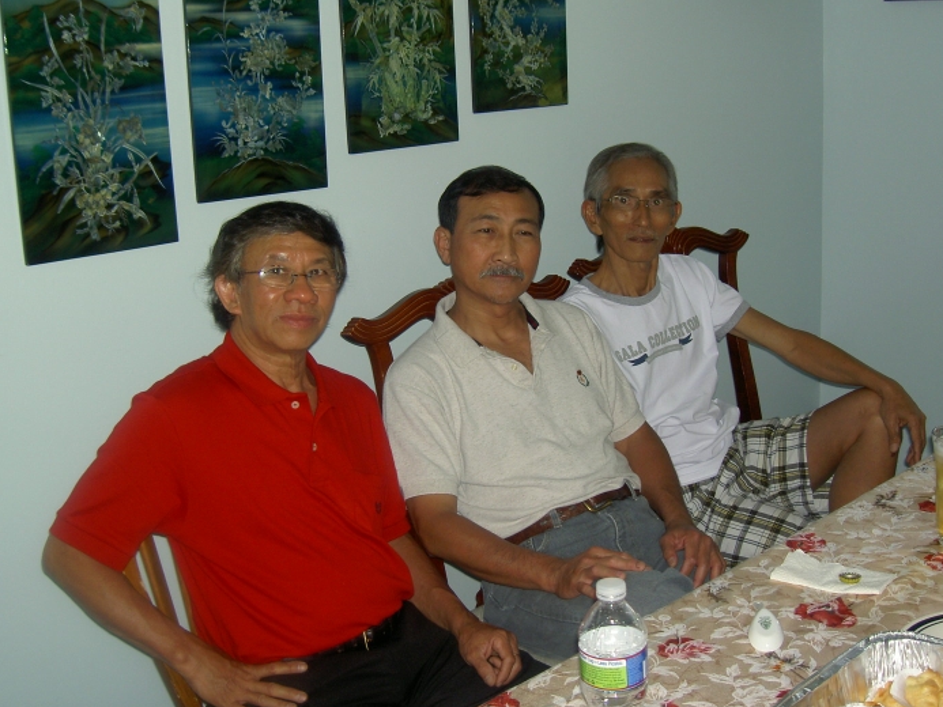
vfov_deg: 32.2
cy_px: 364
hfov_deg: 42.1
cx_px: 471
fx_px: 1226
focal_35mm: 45
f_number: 2.8
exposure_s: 1/60
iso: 50
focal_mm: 8
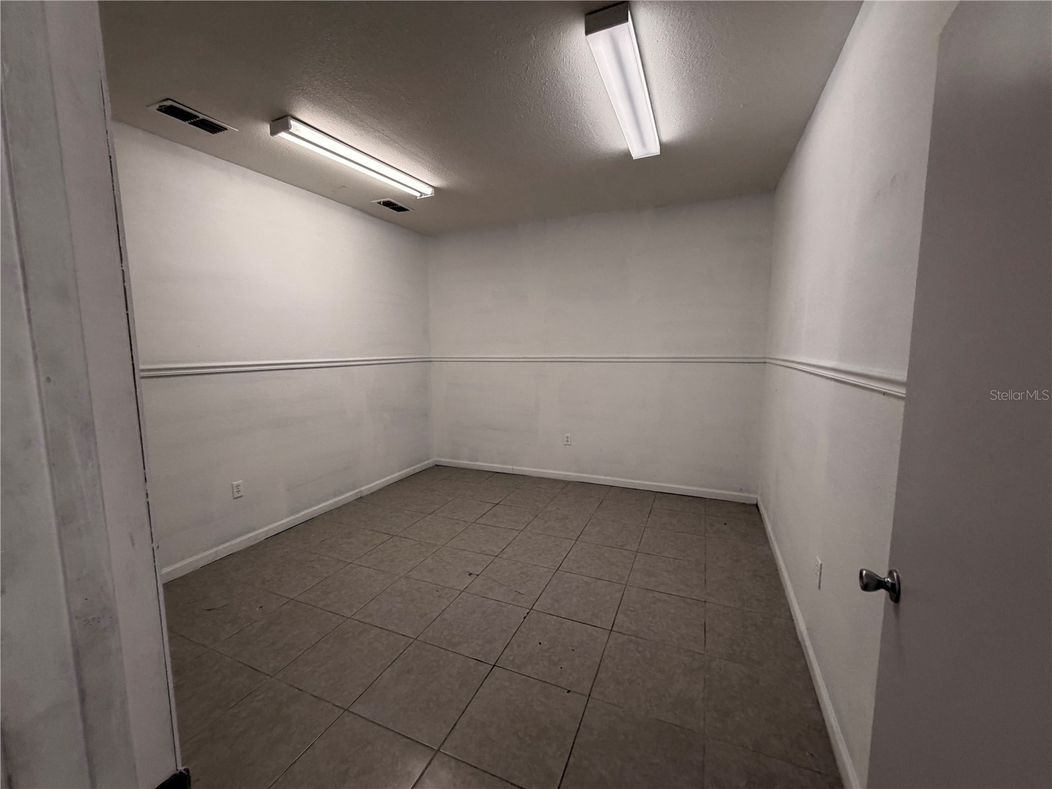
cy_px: 394
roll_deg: +0.0
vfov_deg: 85.7
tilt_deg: -4.2
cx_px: 526
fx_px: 425
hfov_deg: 102.1
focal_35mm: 14
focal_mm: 2.22
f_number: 2.2
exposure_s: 1/120
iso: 250
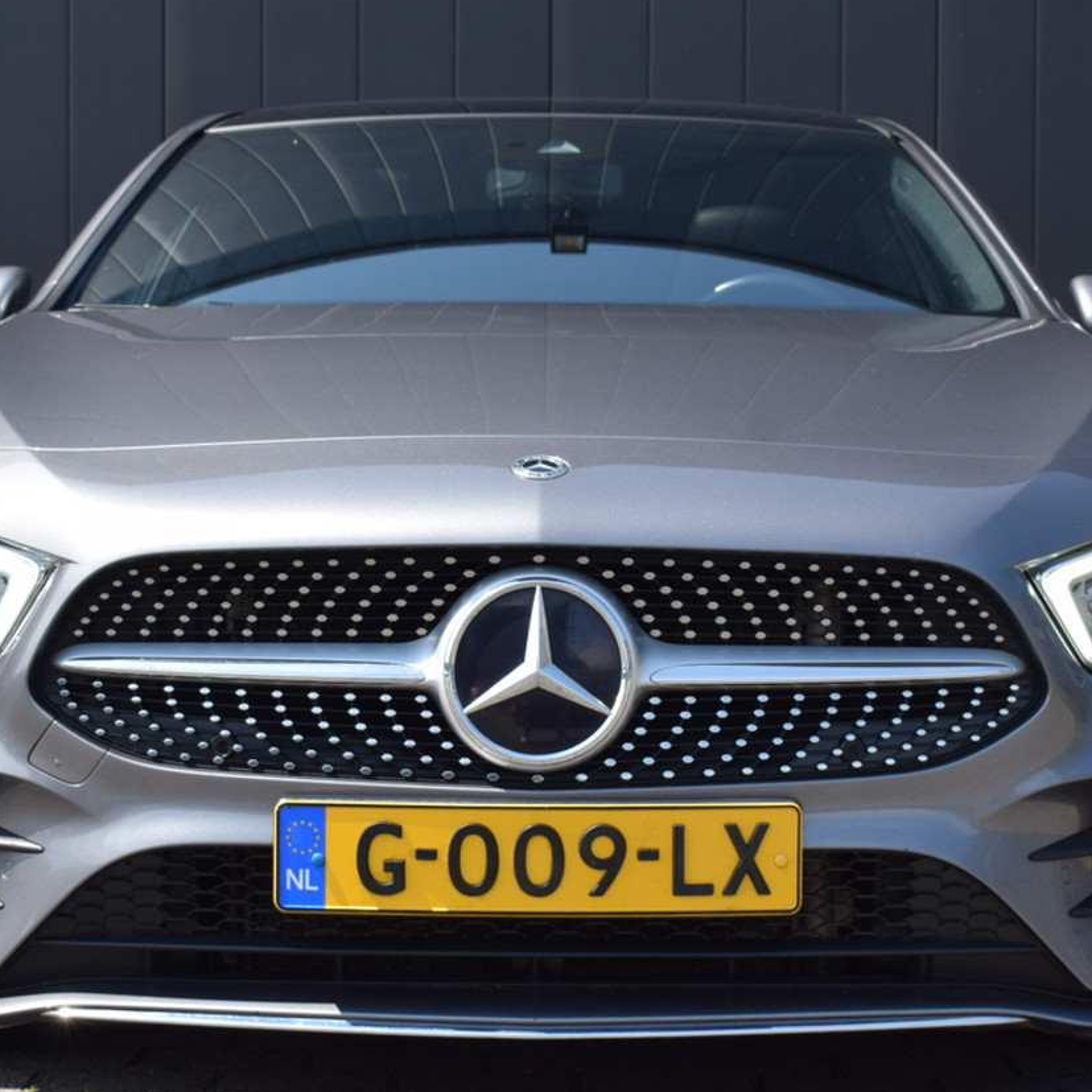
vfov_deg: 21.1
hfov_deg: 21.1
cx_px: 539
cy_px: 575
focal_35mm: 82
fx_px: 2927
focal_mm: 38
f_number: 8
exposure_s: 1/250
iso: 200
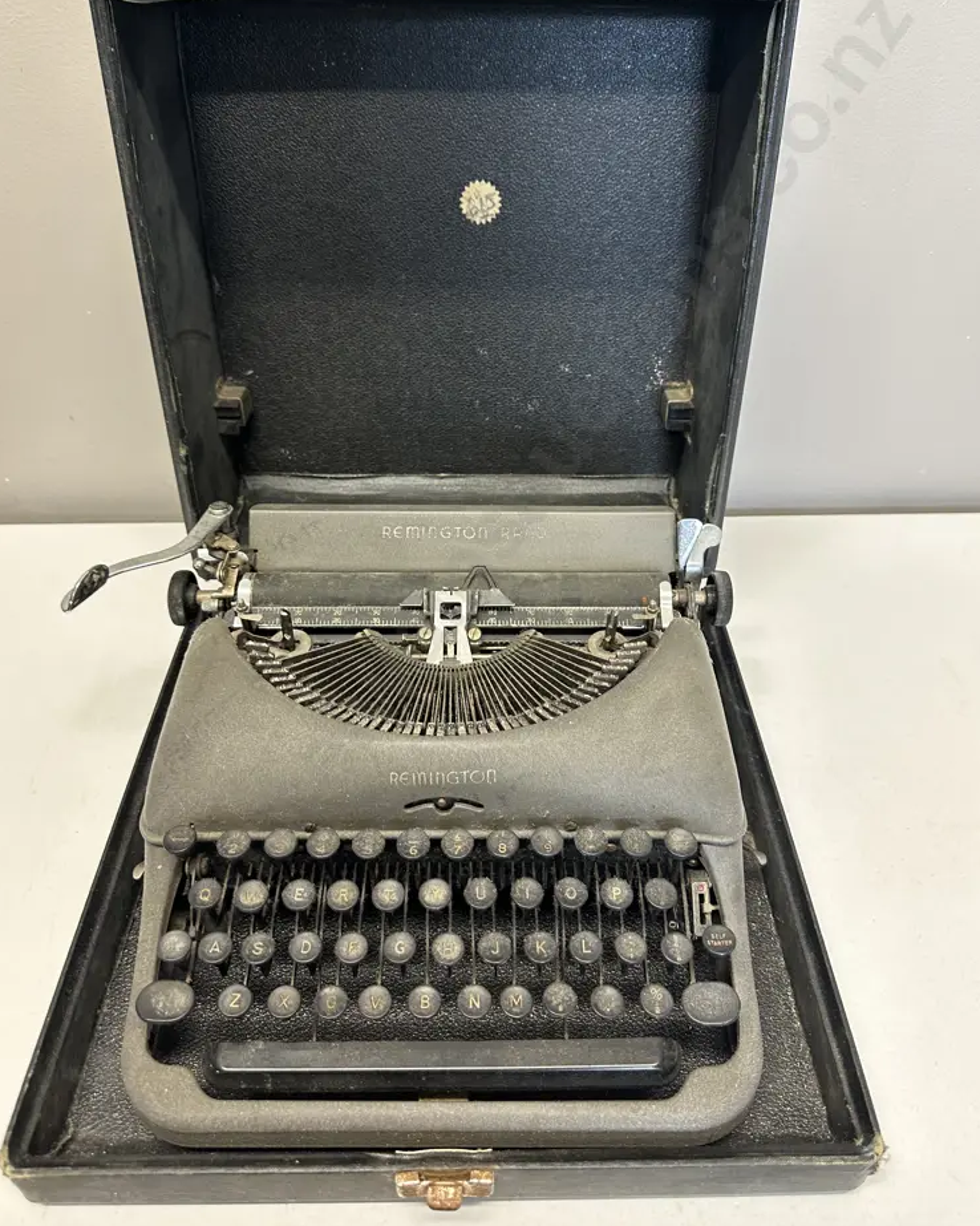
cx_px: 487
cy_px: 549
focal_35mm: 26
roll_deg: -0.2
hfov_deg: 54.9
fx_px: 943
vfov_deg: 65.9
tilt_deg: -37.4
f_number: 1.78
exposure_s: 1/50
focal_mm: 6.86
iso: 160
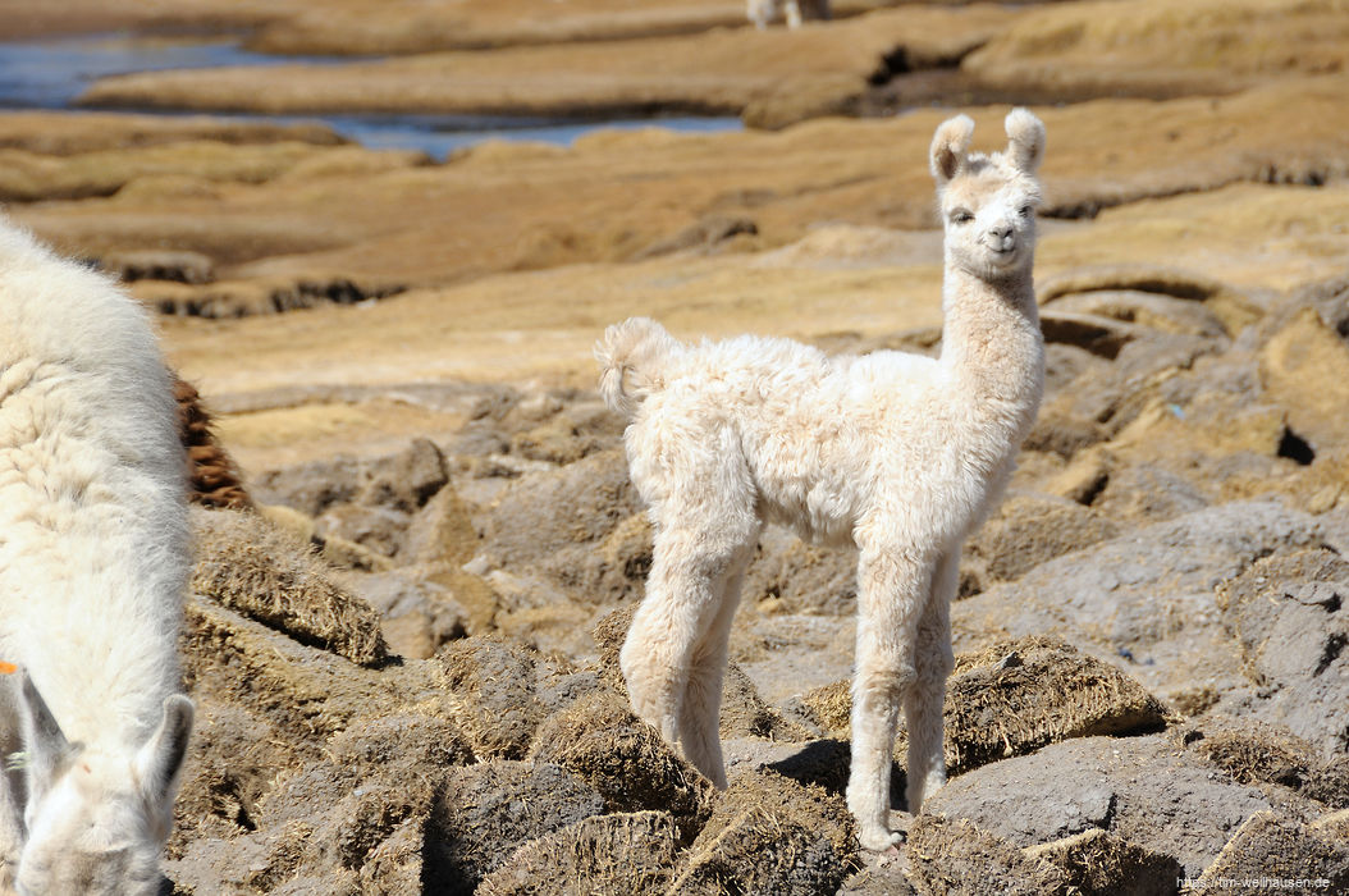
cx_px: 674
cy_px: 448
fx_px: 11228
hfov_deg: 6.9
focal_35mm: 300
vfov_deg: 4.6
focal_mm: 200
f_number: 10
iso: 200
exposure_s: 1/500
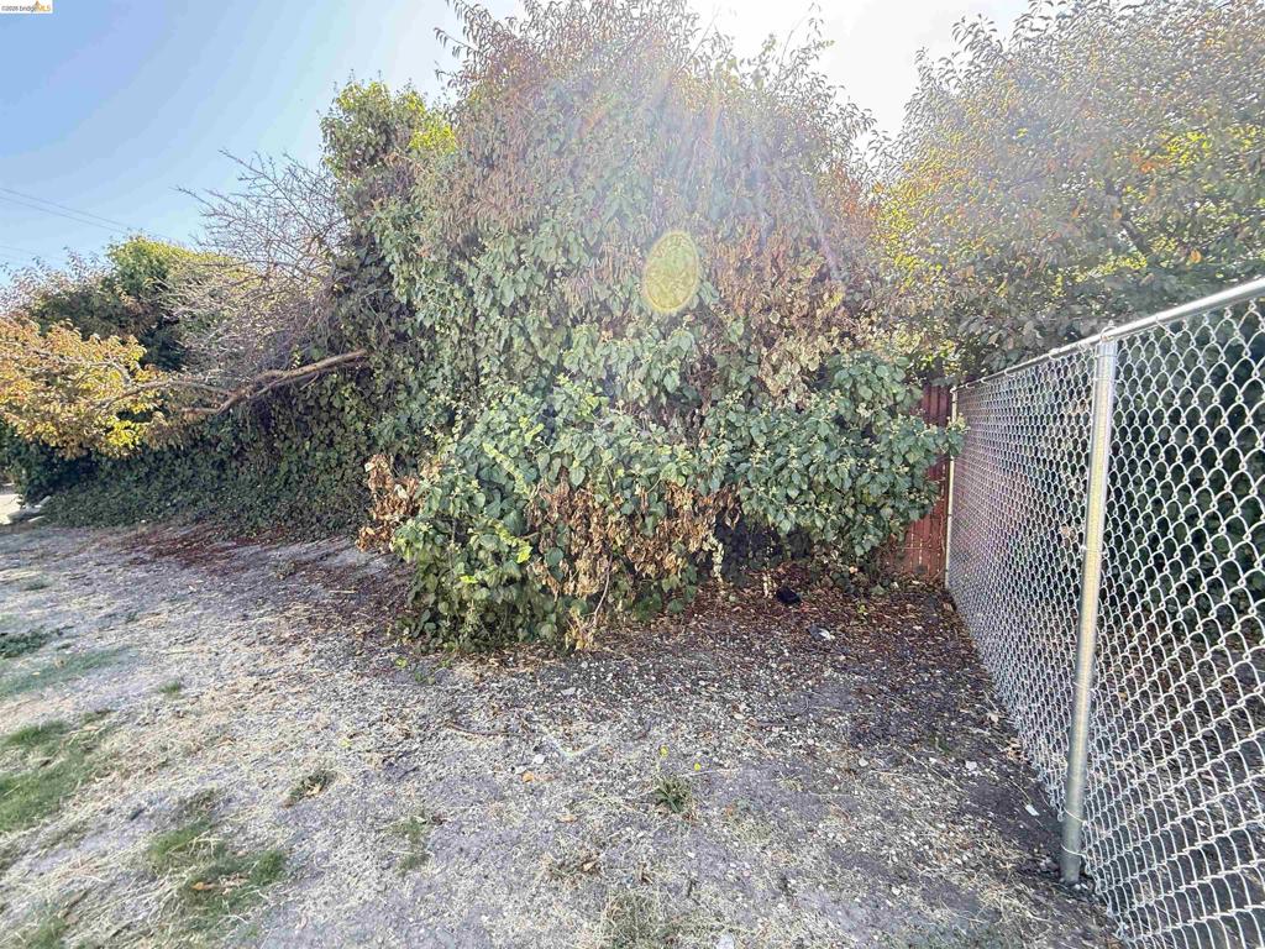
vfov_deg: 85.7
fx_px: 512
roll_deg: +0.3
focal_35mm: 14
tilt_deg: -3.9
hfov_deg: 102.1
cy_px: 474
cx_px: 632
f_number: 2.2
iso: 64
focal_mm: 2.22
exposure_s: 1/101
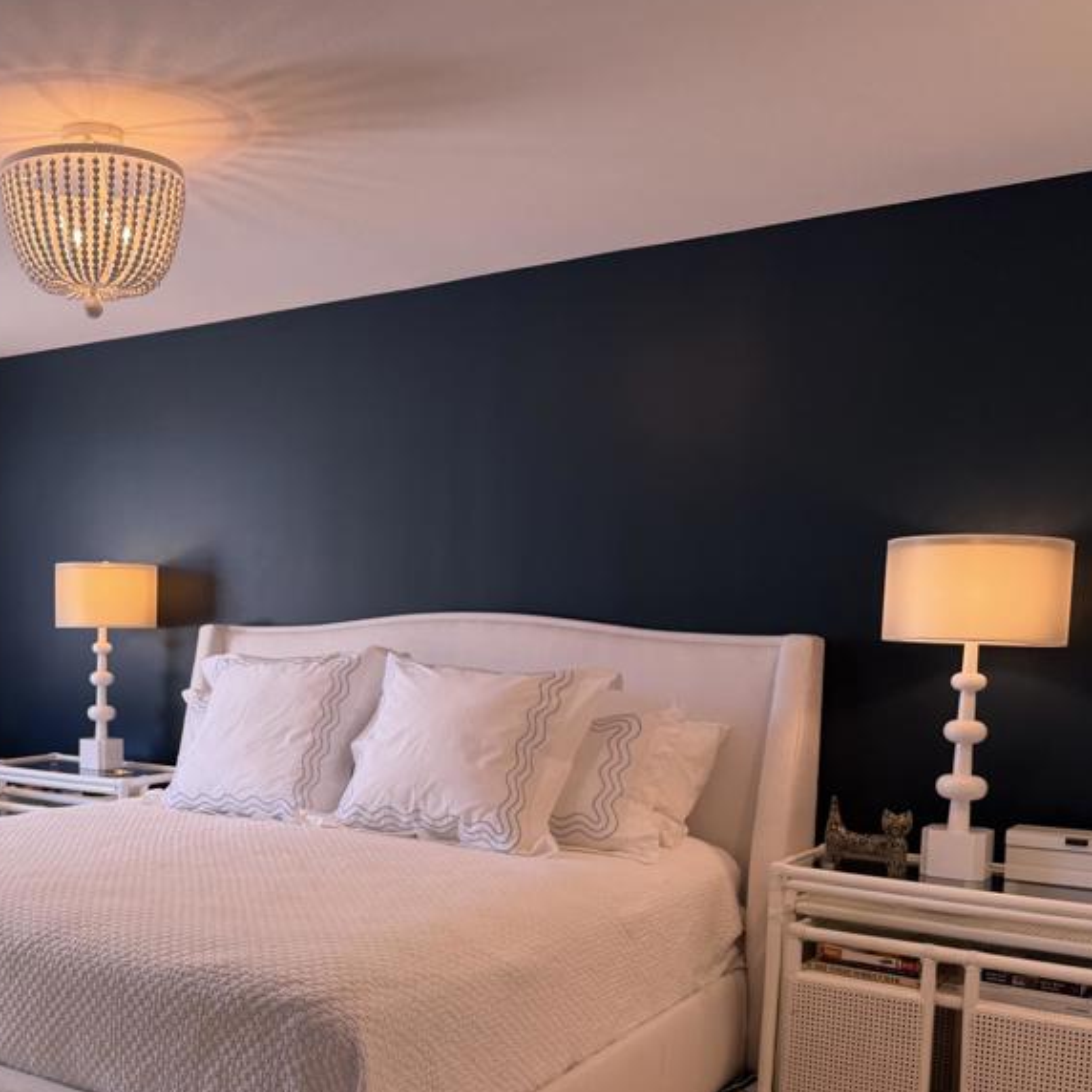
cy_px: 708
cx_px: 216
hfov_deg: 41.9
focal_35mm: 38
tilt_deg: -5.1
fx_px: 1356
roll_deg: +0.0
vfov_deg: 43.4
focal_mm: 6.76
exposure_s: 1/120
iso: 100
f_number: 1.78
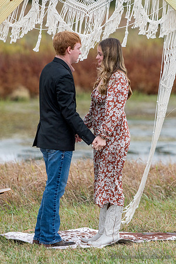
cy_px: 132
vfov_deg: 13.7
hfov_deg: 9.1
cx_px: 88
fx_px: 1100
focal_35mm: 150
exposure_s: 1/400
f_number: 3.5
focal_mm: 150
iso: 400
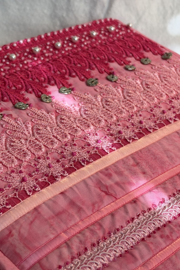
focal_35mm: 67
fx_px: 503
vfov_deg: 30.1
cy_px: 135
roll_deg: +1.3
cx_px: 28
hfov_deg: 20.0
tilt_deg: -25.4
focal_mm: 6.93
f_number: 1.8
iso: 50
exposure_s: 1/177
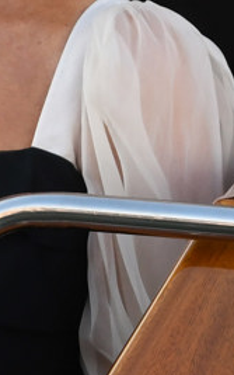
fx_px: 8475
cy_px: 154
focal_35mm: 831
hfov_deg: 1.6
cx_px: -170
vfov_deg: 2.5
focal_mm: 140
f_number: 7.1
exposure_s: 1/400
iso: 640
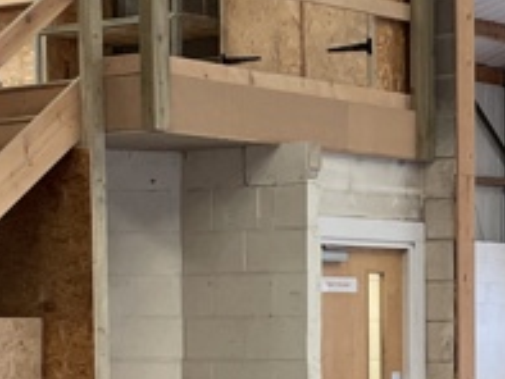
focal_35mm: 135
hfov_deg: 13.8
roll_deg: +0.0
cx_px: 720
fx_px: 1971
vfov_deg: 10.9
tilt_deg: -0.5
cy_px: 353
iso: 125
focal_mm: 4.2
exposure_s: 1/113
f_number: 1.6
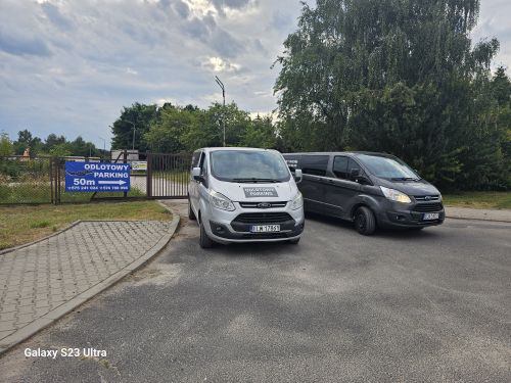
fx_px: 340
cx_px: 256
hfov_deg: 73.9
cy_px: 192
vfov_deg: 58.9
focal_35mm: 23
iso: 10
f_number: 1.7
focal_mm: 6.3
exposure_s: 1/195
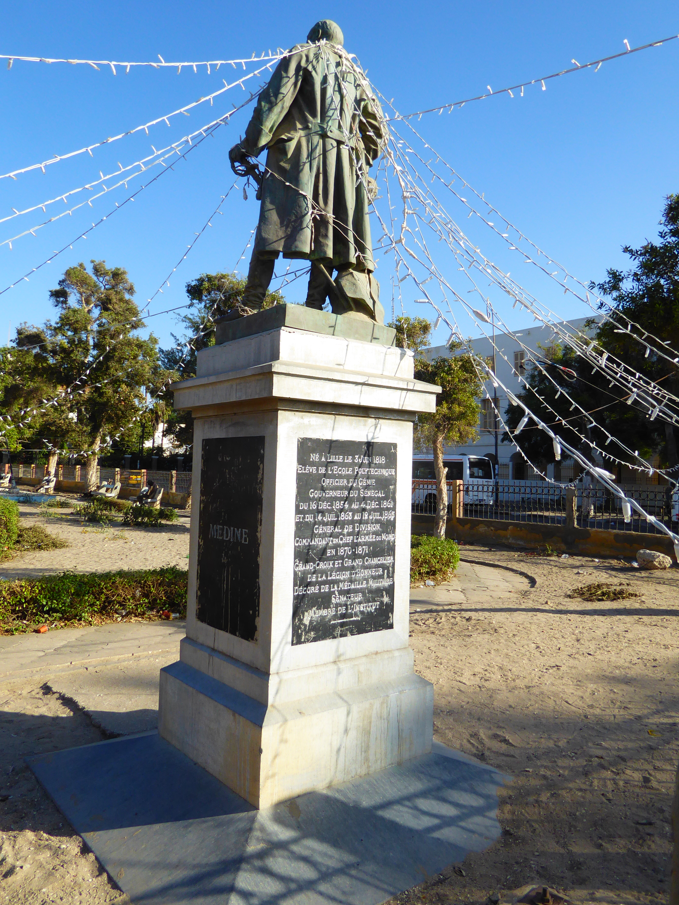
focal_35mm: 26
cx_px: 358
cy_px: 422
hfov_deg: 53.0
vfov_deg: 67.2
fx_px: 680
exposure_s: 1/640
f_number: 3.3
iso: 80
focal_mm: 4.3
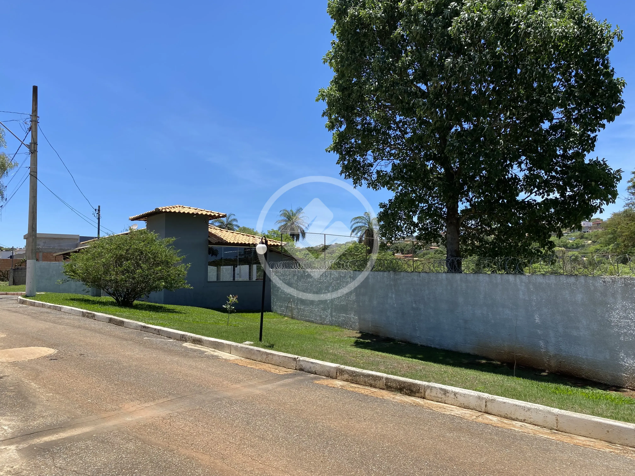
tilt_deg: +5.5
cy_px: 238
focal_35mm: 26
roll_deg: +0.8
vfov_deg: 53.1
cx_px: 318
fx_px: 477
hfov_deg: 67.3
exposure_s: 1/2268
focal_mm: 4.25
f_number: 1.8
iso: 32
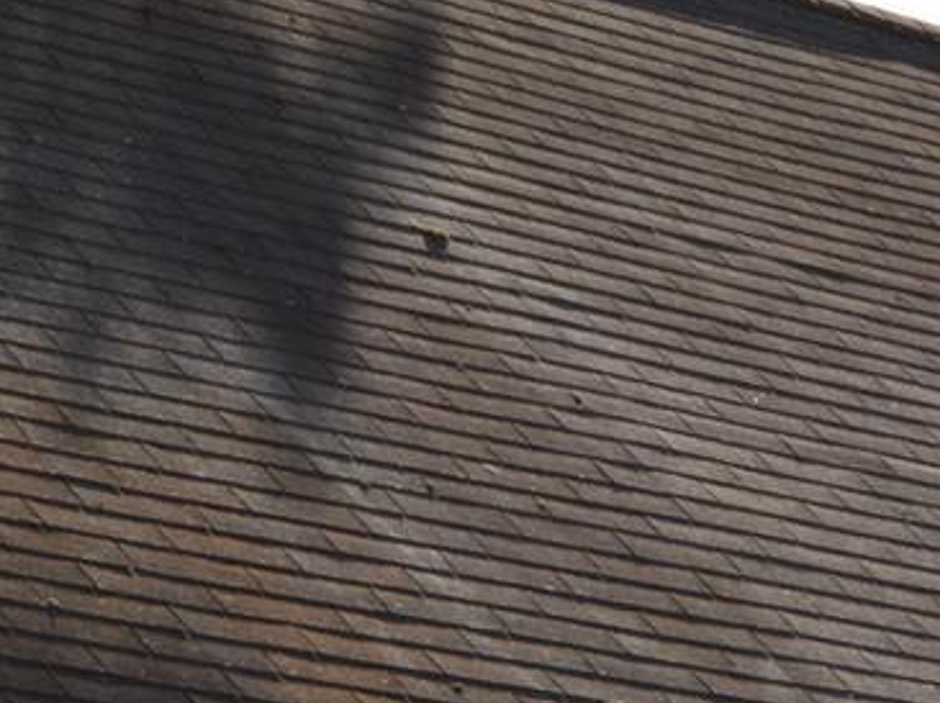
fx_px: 6567
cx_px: 2134
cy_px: 1400
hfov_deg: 7.7
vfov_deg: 6.0
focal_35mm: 242
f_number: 7.1
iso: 100
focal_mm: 30
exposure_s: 1/200
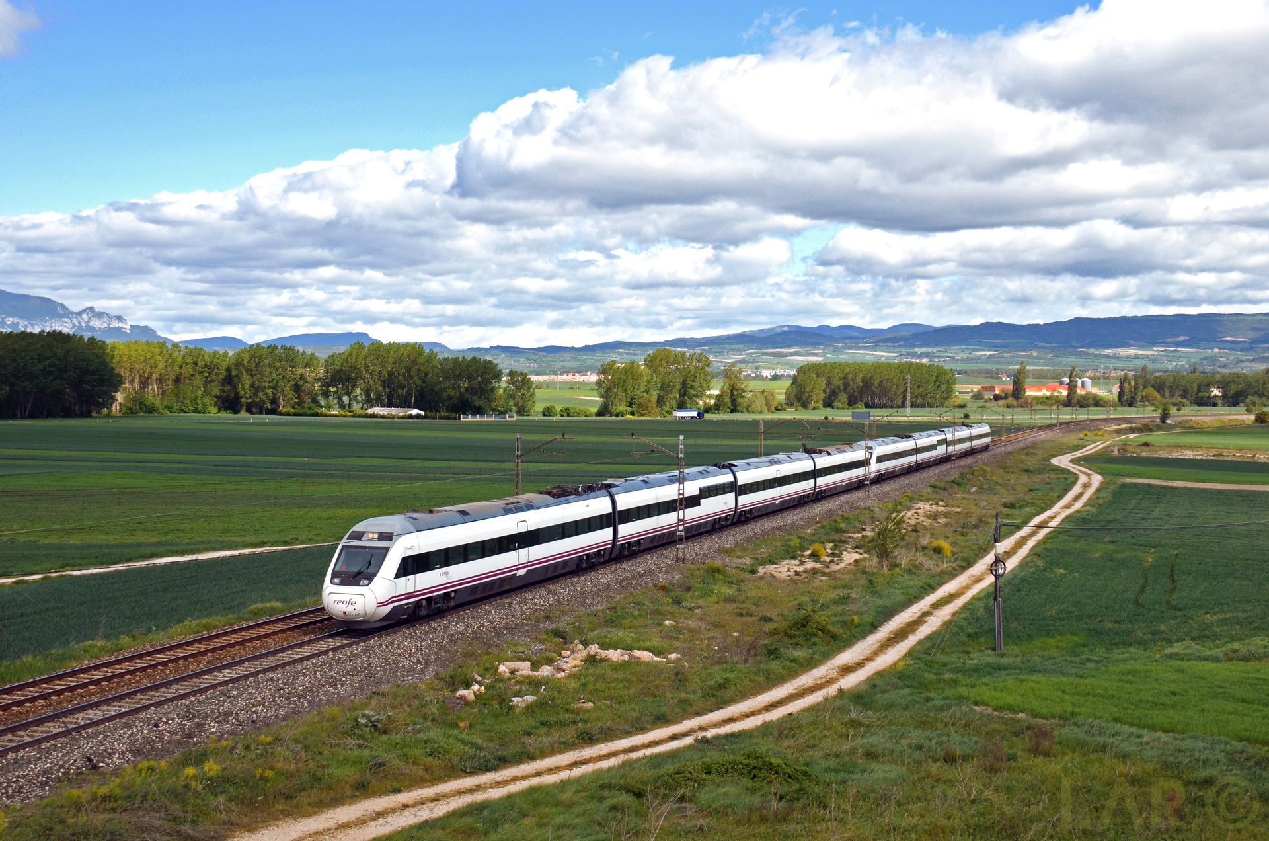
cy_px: 420
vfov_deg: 28.0
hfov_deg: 41.2
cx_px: 634
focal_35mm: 48
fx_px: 1689
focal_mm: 32
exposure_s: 1/800
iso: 250
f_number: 7.1
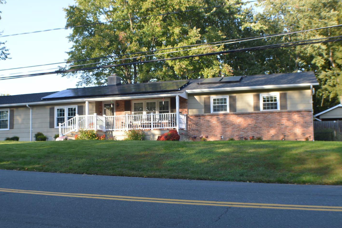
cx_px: 139
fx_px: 532
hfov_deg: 35.5
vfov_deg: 24.2
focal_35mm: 56
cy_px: 124
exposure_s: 1/125
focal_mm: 26
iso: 200
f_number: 5.6
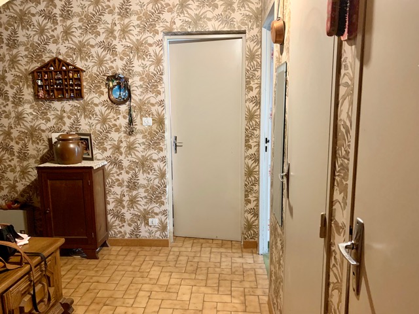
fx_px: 315
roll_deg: -0.3
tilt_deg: -6.8
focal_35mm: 26
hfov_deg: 67.3
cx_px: 210
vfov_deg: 53.1
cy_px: 157
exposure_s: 1/37
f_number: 1.8
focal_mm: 4.25
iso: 400
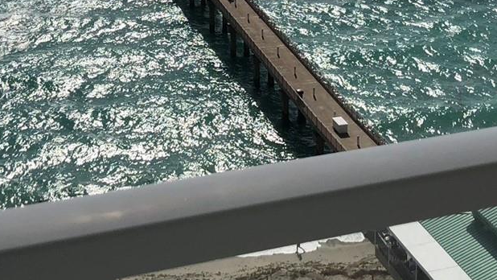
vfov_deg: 14.6
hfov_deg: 26.8
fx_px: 1041
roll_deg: +1.2
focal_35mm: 79
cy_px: -93
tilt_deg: -14.7
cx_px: 196
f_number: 1.8
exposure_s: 1/8000
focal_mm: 3.99
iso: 20
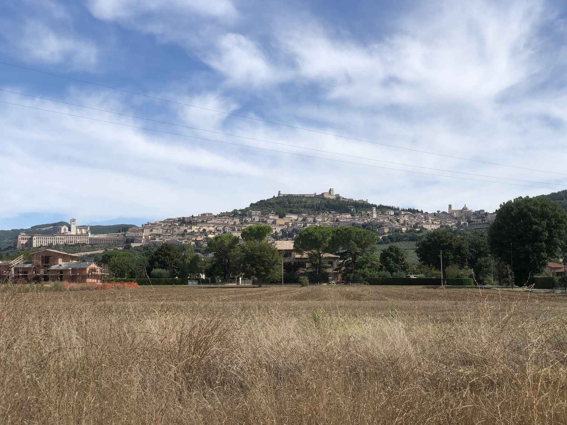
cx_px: 287
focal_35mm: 53
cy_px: 214
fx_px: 868
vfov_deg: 27.5
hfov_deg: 36.2
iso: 16
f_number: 2.4
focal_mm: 6
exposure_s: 1/1567
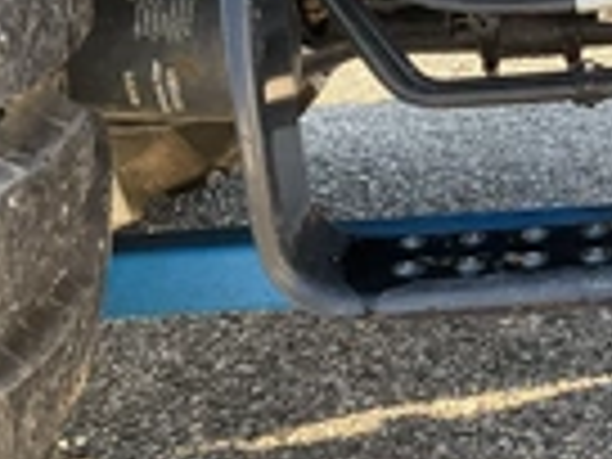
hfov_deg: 22.3
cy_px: 140
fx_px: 1503
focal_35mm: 85
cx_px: 585
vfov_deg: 17.3
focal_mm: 3
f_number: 1.8
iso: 40
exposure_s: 1/122
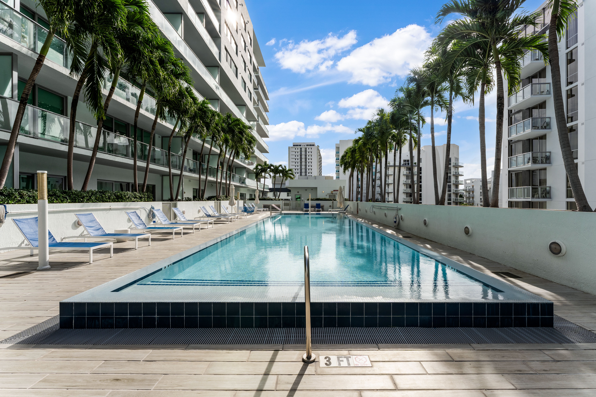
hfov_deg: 104.3
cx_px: 298
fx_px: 232
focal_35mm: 14
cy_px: 198
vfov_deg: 81.2
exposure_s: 1/250
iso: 200
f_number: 11
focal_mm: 14
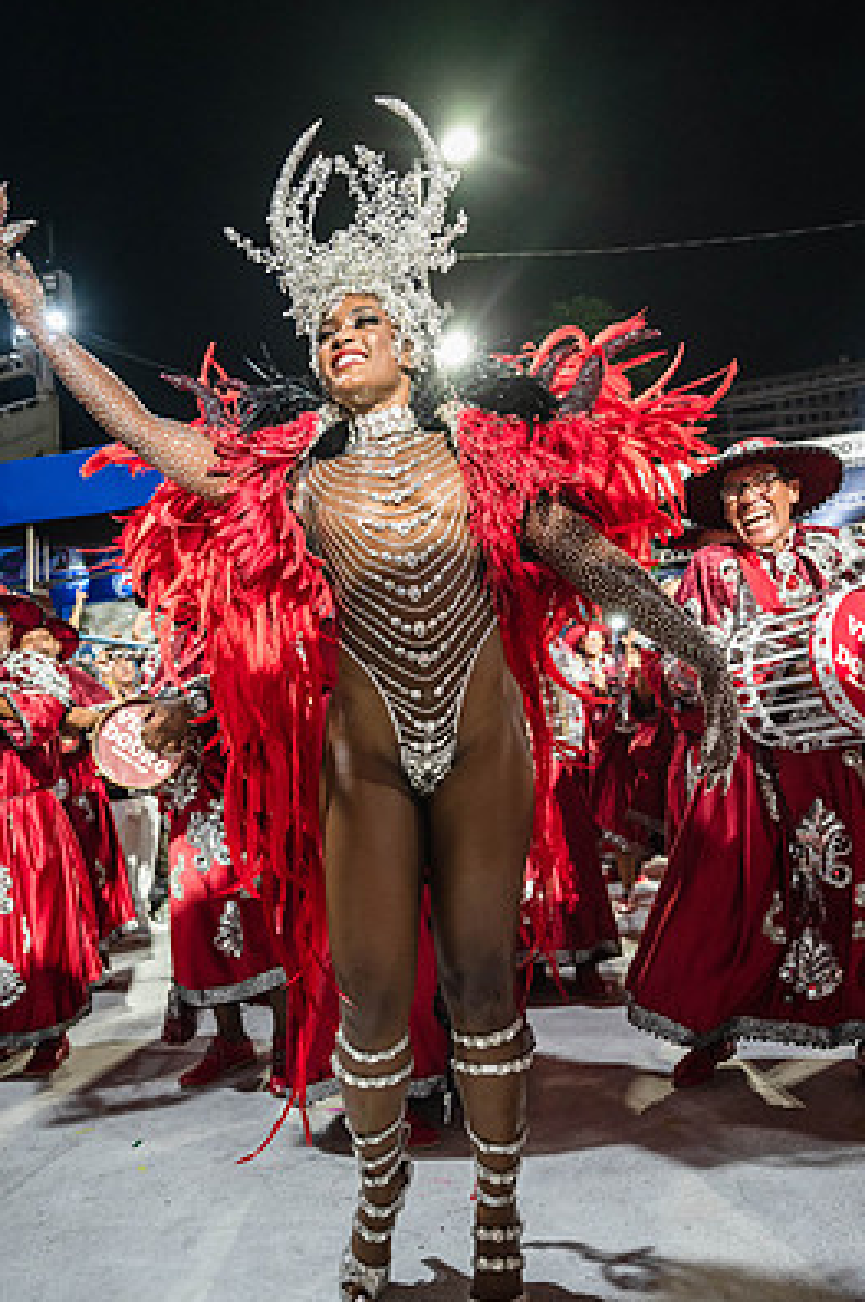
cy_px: 730
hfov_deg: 51.1
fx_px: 903
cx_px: 409
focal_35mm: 25
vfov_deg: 71.3
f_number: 4
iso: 5600
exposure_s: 1/250
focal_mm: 22
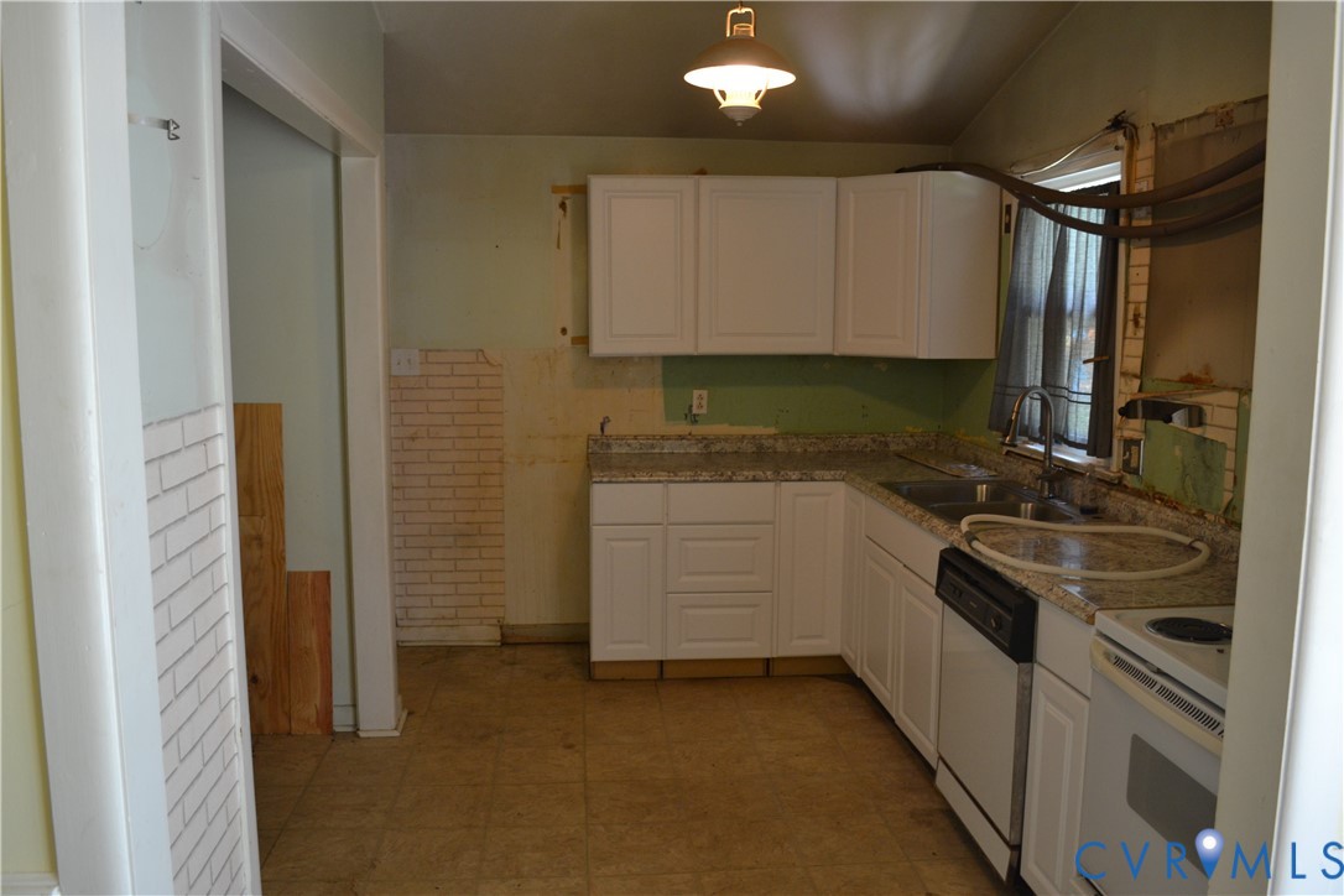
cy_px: 448
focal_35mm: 27
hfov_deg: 67.4
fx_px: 1008
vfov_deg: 47.9
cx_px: 672
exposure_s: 1/60
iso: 500
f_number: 3.5
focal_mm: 18
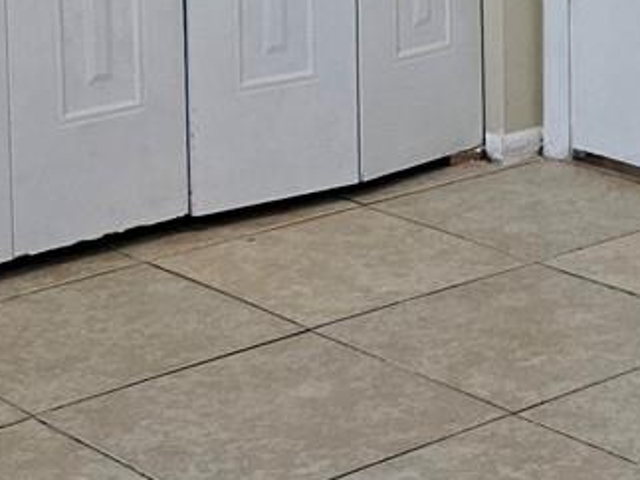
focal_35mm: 114
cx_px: 573
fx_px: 2107
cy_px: -292
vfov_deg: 12.2
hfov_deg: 17.0
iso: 160
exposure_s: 1/120
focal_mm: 5.4
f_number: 1.8
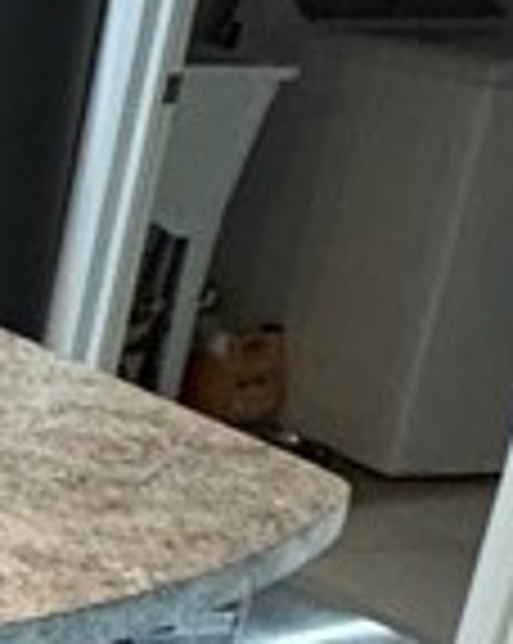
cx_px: -1094
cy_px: 239
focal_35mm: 98
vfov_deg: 19.6
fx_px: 1864
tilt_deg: -17.6
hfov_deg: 10.4
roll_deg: +0.1
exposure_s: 1/60
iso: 640
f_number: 2.2
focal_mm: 2.22
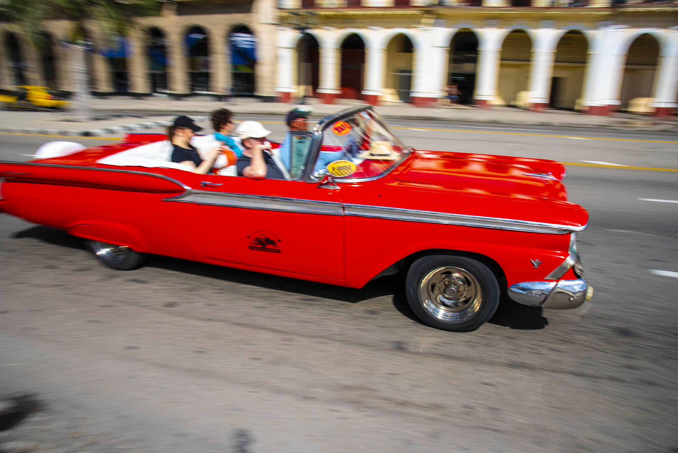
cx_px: 339
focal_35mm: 24
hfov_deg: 73.7
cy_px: 226
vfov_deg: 53.2
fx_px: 452
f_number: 11
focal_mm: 24
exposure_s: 1/80
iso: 50
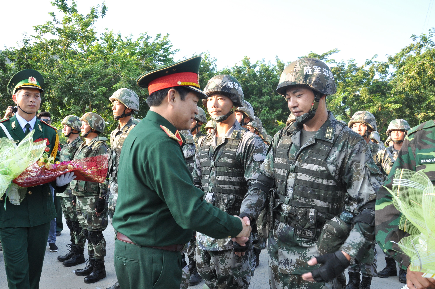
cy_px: 152
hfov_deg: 63.6
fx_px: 350
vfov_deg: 44.8
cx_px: 203
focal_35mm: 29
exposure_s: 1/160
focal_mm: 18
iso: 400
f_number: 6.3
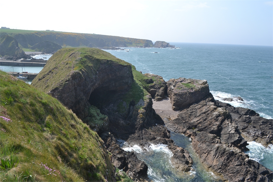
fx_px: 227
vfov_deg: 43.6
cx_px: 136
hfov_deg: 61.9
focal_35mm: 30
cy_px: 91
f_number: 7.1
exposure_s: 1/200
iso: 100
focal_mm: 20
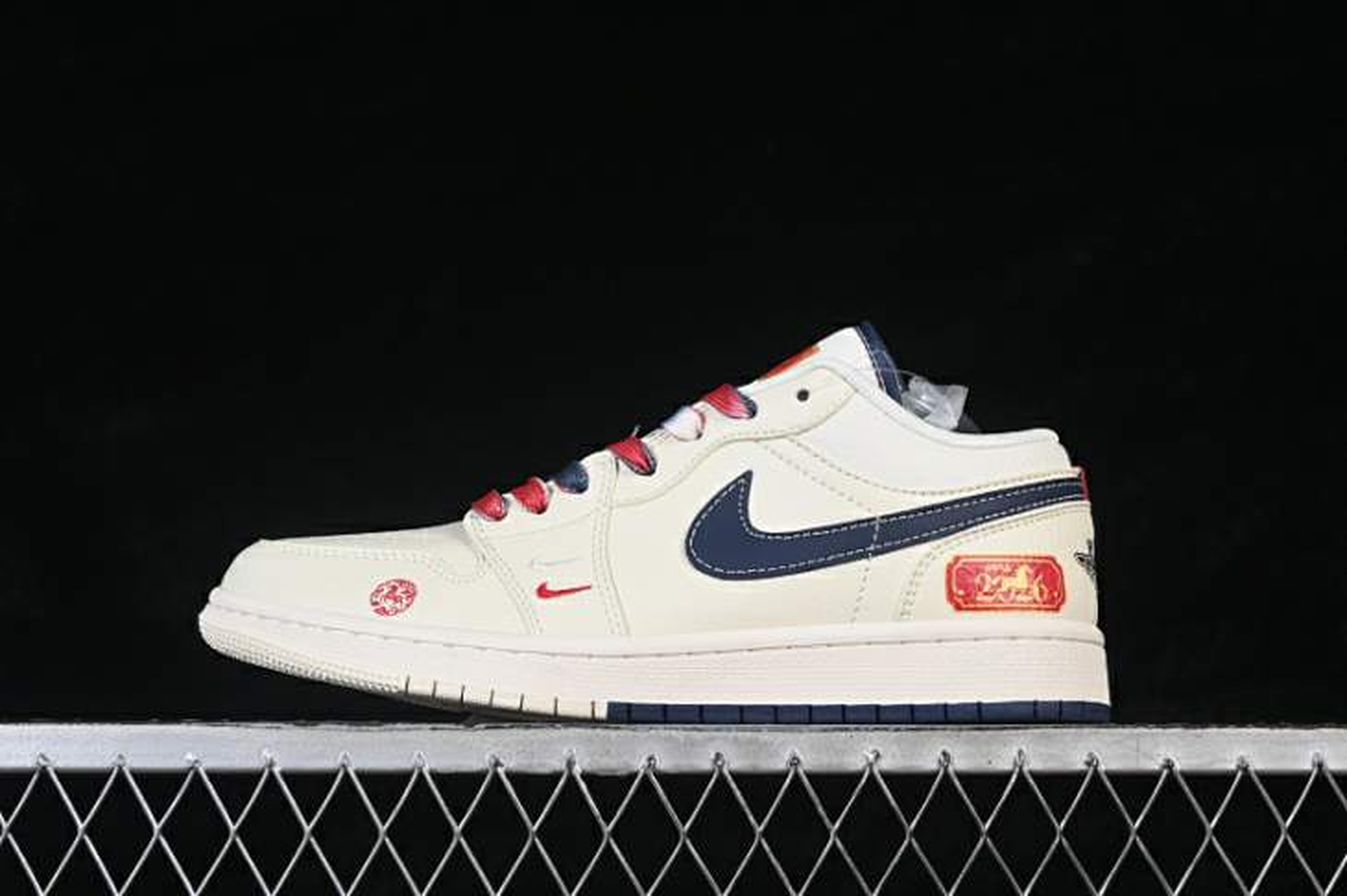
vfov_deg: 18.2
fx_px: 2805
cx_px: 674
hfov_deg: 27.0
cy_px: 448
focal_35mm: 75
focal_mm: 50
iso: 160
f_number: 8
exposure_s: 1/80
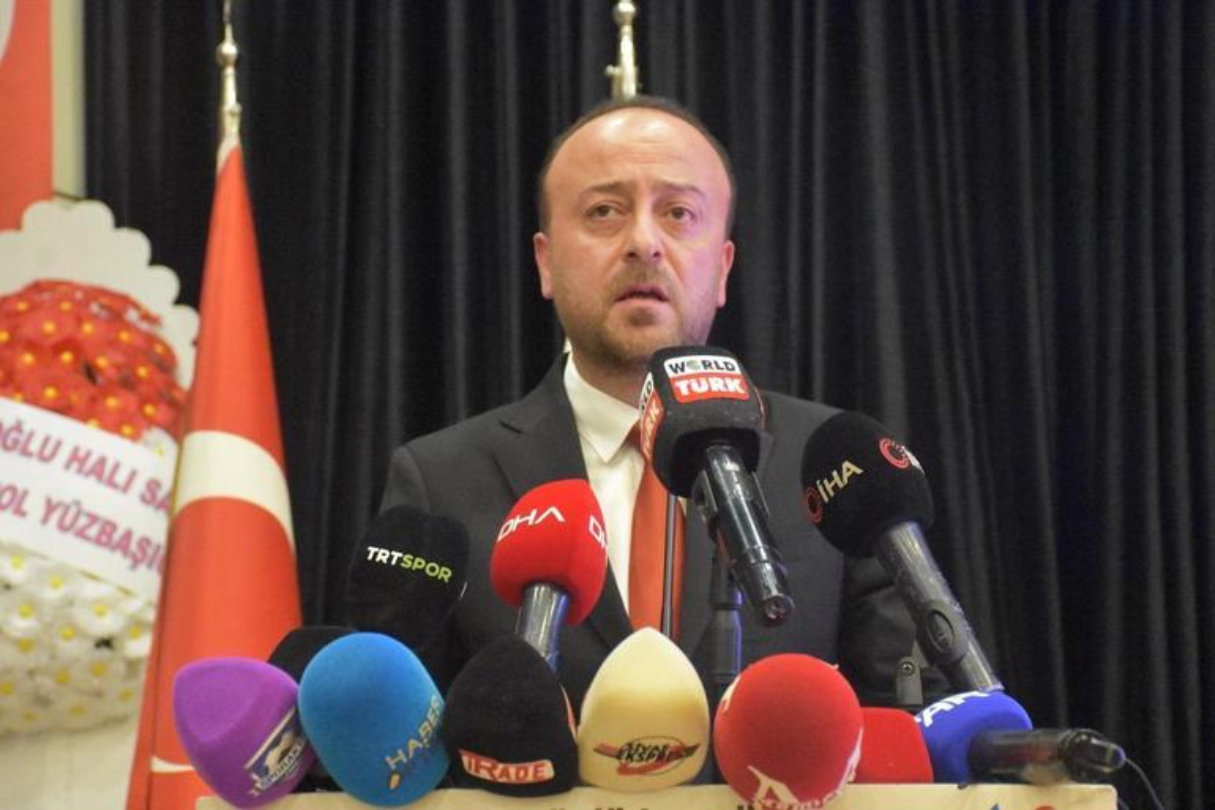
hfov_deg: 26.0
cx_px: 608
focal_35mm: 78
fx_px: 2632
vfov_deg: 17.5
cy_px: 405
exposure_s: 1/60
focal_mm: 52
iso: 12800
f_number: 4.8
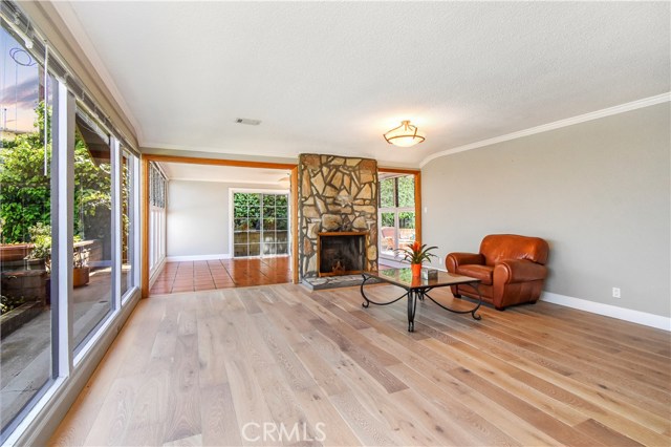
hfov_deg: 100.4
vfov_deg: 77.3
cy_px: 224
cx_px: 336
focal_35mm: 15
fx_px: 279
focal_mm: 10
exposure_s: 1/100
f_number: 9
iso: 1000
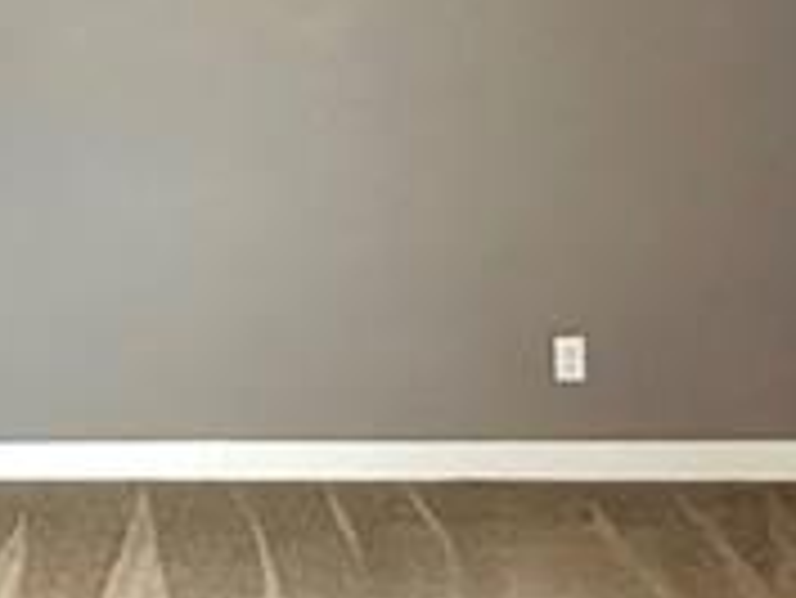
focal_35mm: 81
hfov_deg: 23.3
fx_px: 1864
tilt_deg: -1.7
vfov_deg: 18.1
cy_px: 135
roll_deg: +1.6
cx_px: 49
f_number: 2.2
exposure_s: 1/60
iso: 320
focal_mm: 2.22
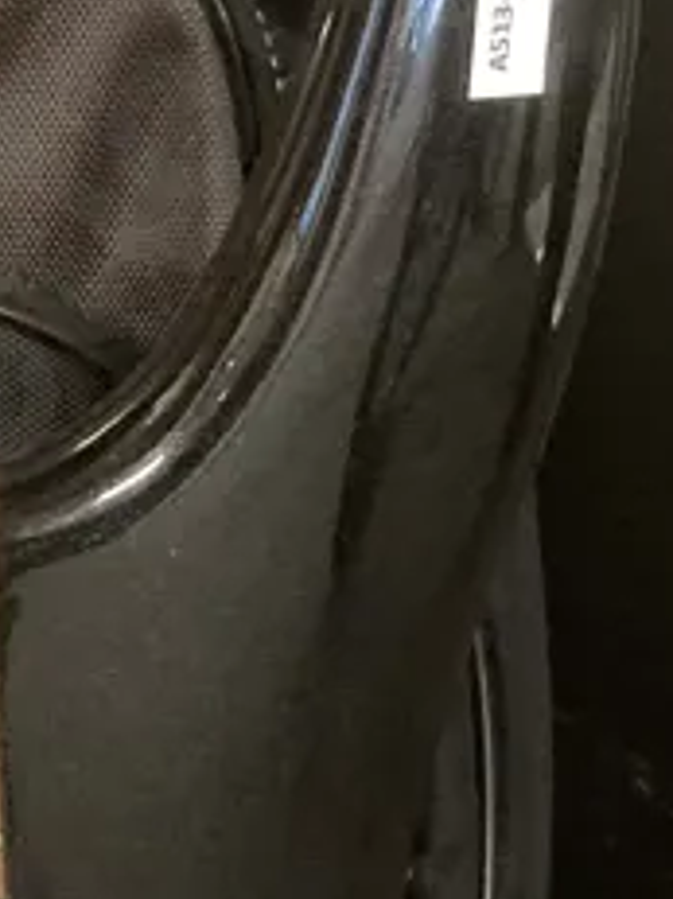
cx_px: -331
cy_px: 806
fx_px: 3217
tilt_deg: -40.3
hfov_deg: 11.5
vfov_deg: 15.7
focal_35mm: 124
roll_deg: +5.4
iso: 320
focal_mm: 3.99
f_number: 1.8
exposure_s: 1/25
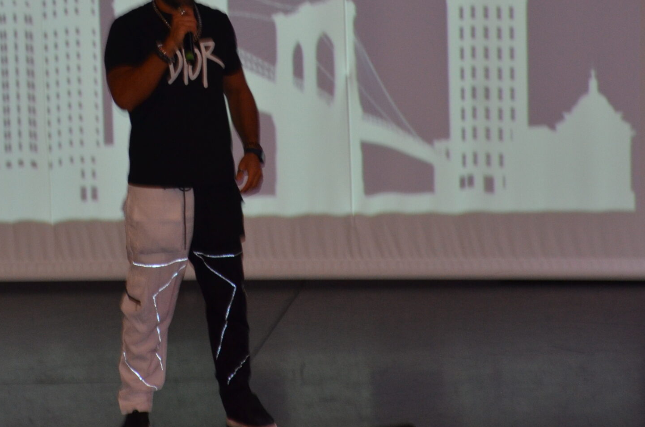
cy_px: 54
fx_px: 6187
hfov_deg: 6.0
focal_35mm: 346
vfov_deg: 4.0
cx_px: 183
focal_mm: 130
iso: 800
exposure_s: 1/60
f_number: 5.6
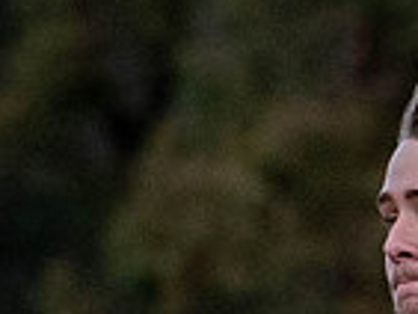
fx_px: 34698
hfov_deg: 0.7
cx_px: -707
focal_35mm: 2871
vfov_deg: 0.5
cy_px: 661
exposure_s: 1/1600
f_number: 3.5
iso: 400
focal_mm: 125
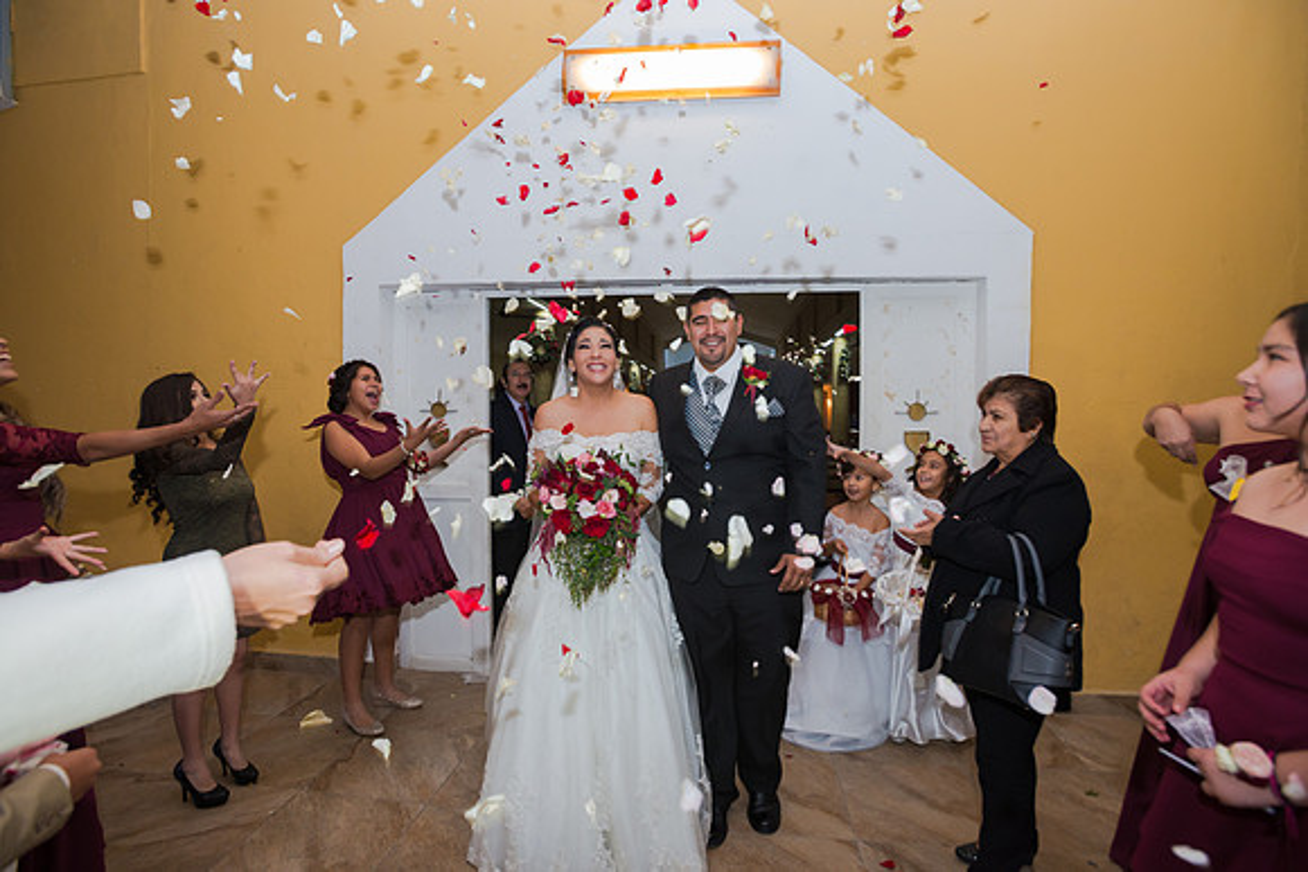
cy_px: 436
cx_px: 654
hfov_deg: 93.3
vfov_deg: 70.5
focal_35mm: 17
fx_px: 618
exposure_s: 1/100
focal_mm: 17
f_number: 3.5
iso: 1600
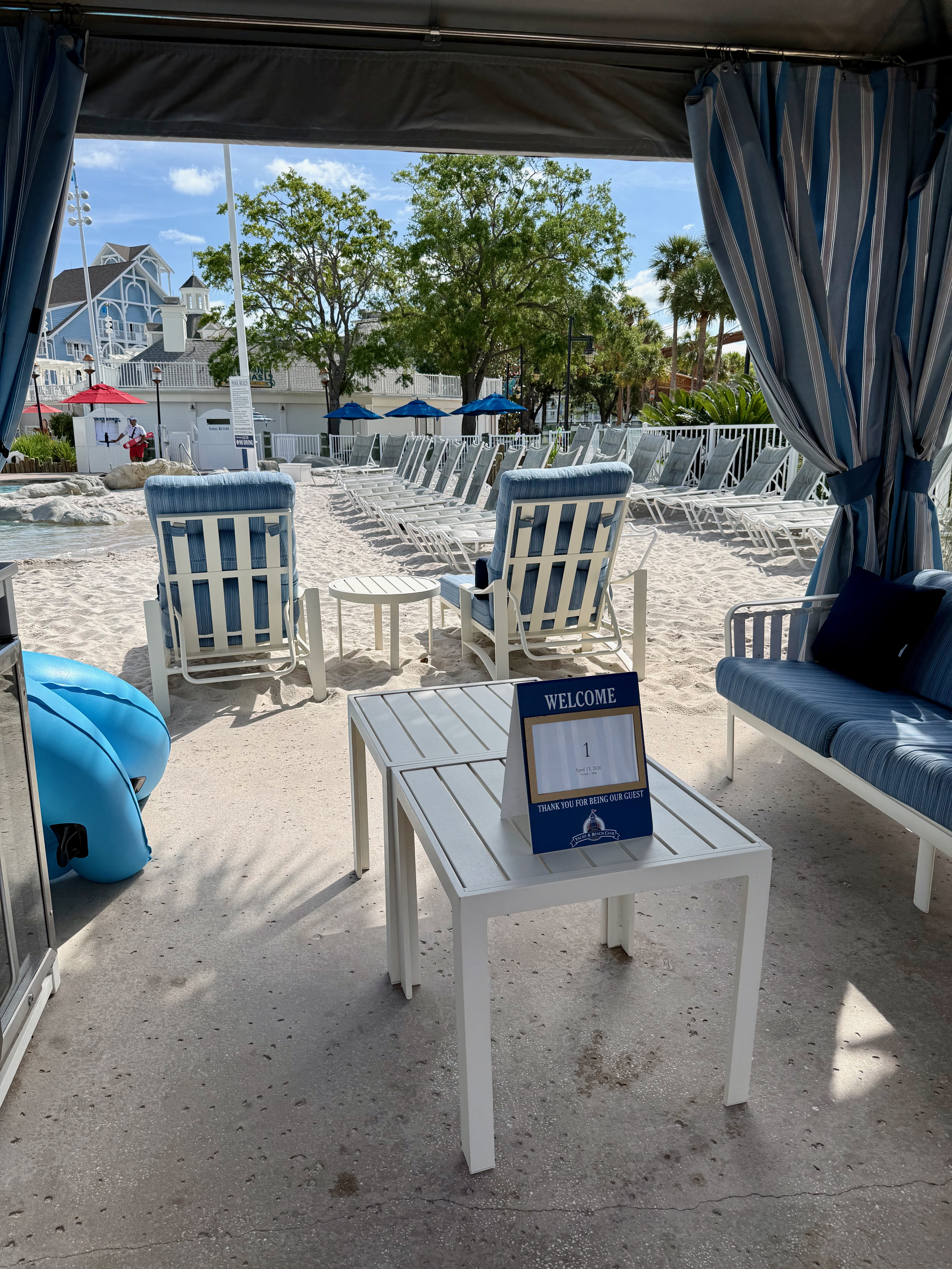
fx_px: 880
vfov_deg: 71.6
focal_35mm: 24
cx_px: 476
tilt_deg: -11.1
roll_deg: +1.3
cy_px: 634
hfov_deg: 56.8
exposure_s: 1/4405
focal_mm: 6.76
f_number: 1.78
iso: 80
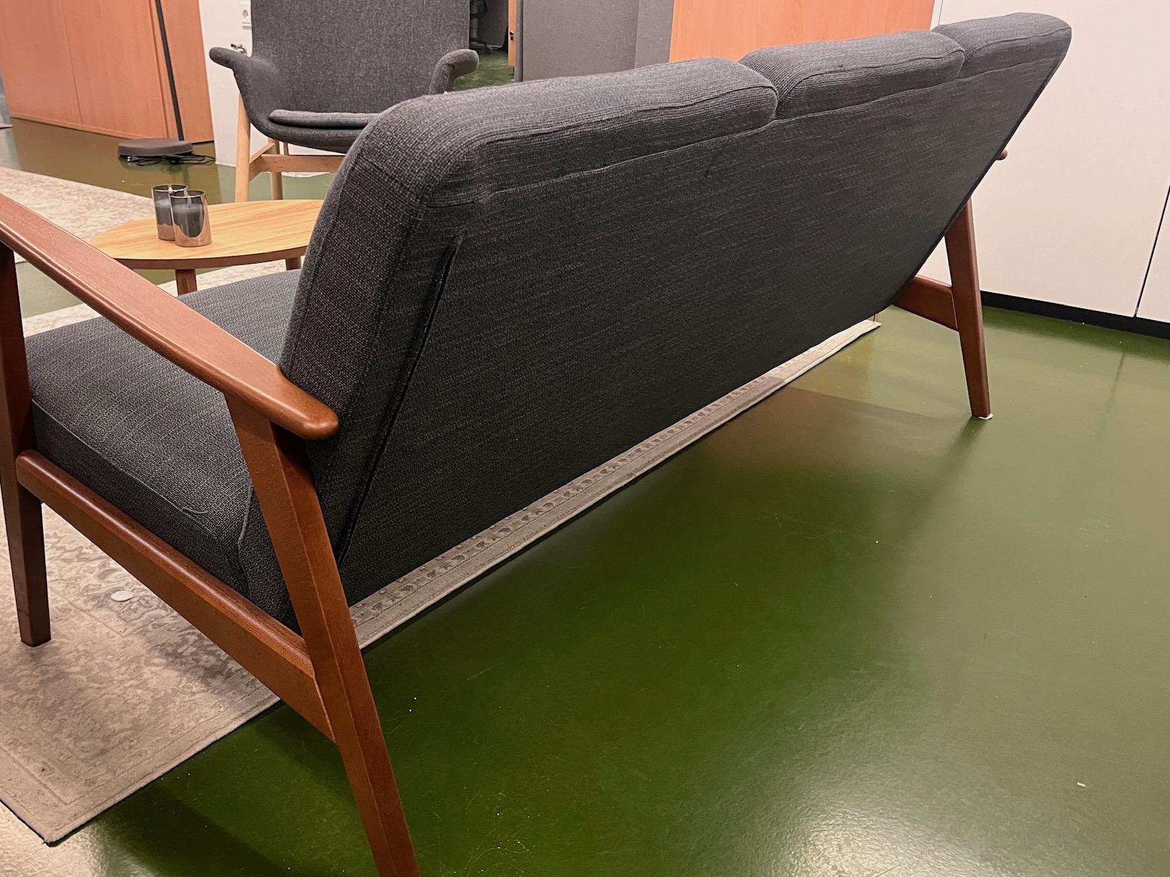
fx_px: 1048
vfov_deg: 45.3
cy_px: 498
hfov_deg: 58.0
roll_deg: +0.5
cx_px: 483
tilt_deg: -26.7
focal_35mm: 31
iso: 400
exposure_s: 1/50
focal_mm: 5.1
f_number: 1.6
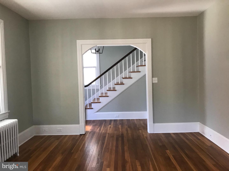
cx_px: 114
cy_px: 86
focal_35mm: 28
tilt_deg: -1.8
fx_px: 185
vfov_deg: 49.7
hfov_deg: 63.4
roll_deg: +1.0
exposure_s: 1/30
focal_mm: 3.99
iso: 40
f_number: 1.8
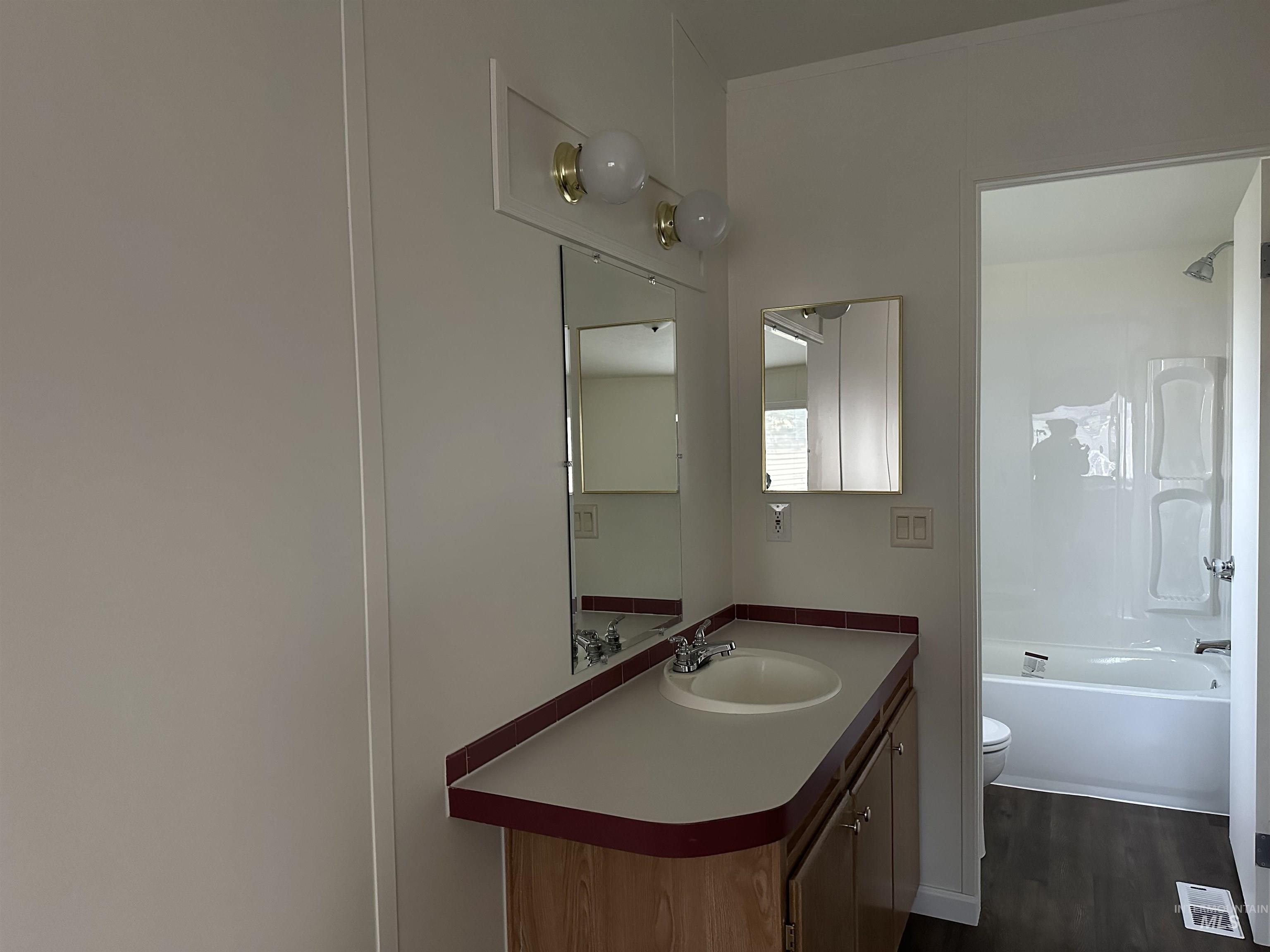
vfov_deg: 56.8
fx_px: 881
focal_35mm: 24
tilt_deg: -2.6
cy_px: 476
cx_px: 635
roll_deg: +1.5
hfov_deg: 71.6
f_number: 1.78
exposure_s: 1/60
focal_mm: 6.86
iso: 640
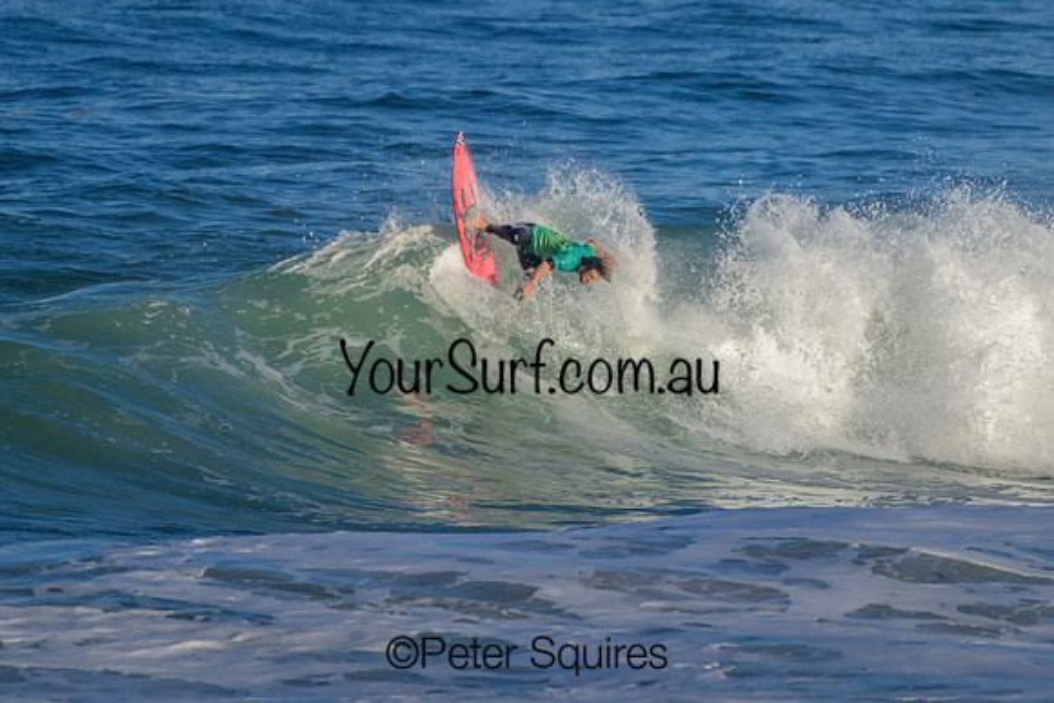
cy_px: 284
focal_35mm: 1192
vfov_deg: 1.2
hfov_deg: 1.7
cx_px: 628
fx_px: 34920
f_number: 11
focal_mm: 1000
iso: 1250
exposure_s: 1/3200
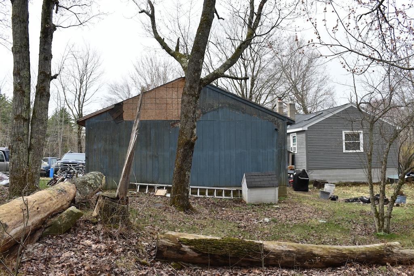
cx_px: 207
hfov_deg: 59.5
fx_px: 362
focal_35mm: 32
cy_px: 138
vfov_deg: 41.7
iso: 200
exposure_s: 1/250
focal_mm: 21
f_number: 8
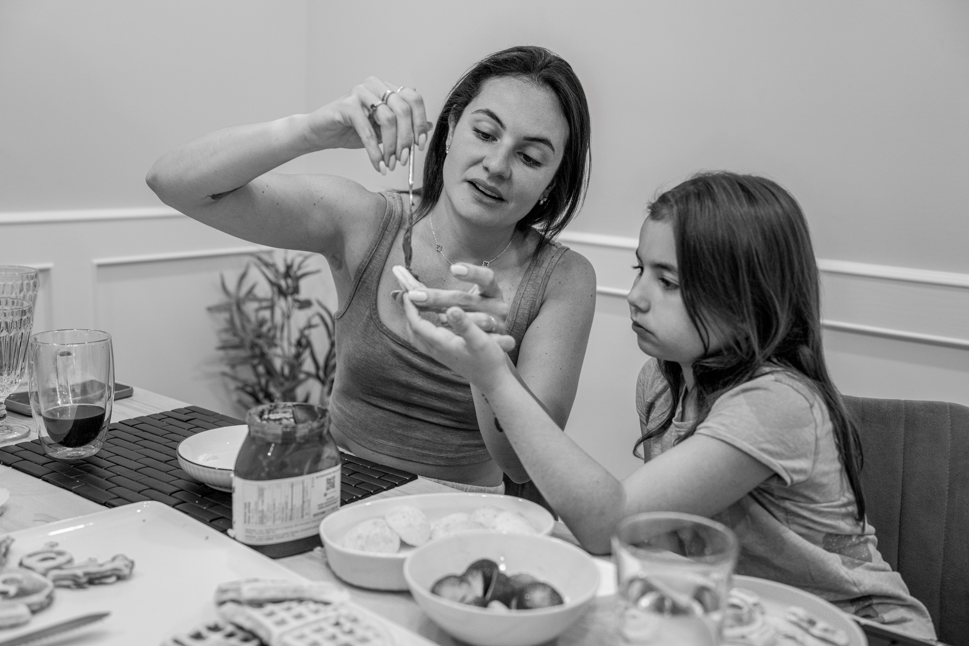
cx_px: 480
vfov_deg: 35.1
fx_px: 1023
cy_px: 329
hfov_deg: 50.7
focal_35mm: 38
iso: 1000
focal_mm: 37
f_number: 2.8
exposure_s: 1/125
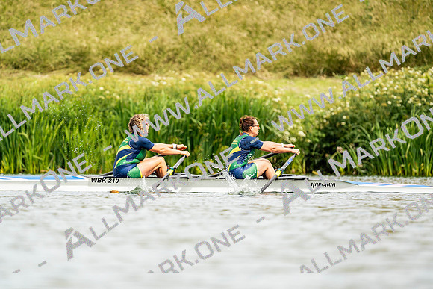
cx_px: 216
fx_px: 7218
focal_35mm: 600
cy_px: 144
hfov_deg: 3.4
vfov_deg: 2.3
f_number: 6.3
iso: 500
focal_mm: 600
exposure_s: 1/2000
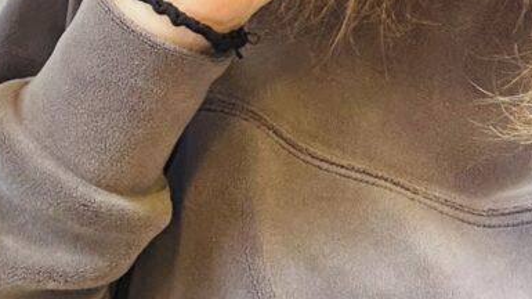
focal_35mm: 87
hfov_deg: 24.4
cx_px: 318
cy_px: -277
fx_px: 1227
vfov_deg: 12.4
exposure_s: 1/60
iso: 100
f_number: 1.9
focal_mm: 2.69
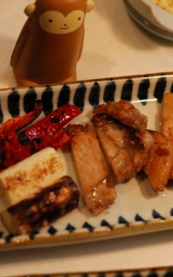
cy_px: 153
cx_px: 115
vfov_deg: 19.6
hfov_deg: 12.3
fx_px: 800
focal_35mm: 106
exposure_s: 1/200
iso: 800
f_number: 2.8
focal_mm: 50
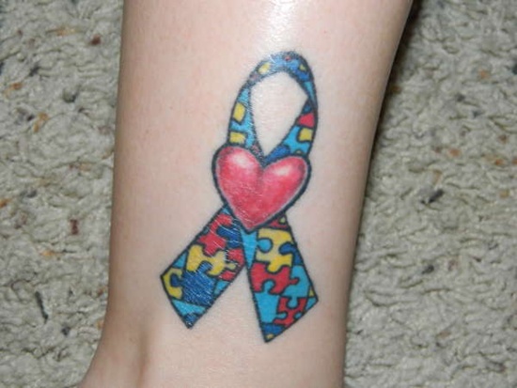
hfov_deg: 33.8
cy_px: 194
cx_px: 258
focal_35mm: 57
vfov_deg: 25.7
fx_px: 852
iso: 200
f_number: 3.8
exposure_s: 1/50
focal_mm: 10.2
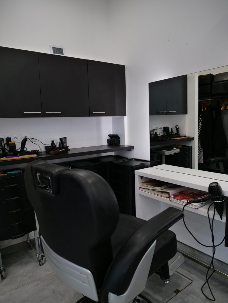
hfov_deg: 56.8
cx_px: 114
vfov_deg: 71.6
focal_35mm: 24
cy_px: 152
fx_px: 211
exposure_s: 1/100
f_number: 2.8
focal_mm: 12
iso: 200
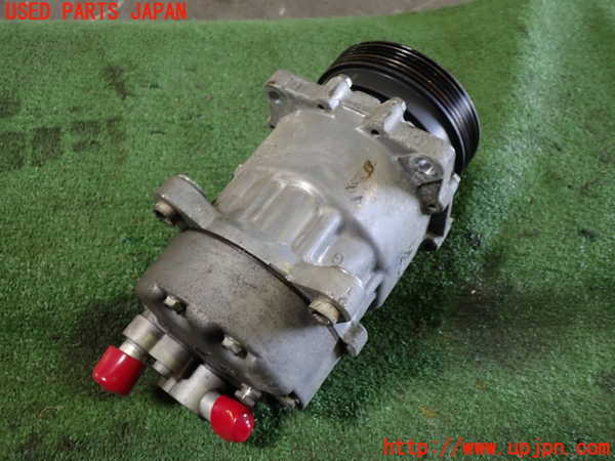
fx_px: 533
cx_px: 308
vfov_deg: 46.8
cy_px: 230
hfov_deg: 60.0
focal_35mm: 30
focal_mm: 5.4
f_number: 2.3
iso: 200
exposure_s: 1/40
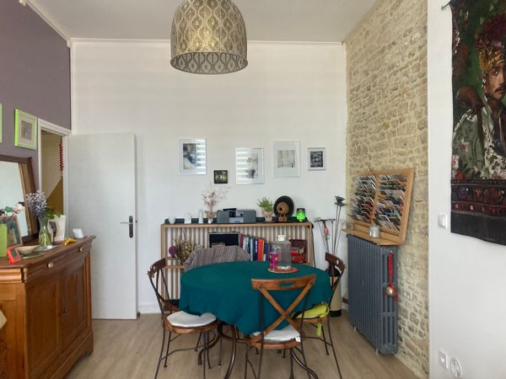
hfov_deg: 63.4
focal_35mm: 28
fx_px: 409
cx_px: 253
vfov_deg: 49.7
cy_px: 190
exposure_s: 1/60
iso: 160
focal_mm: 3.99
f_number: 1.8
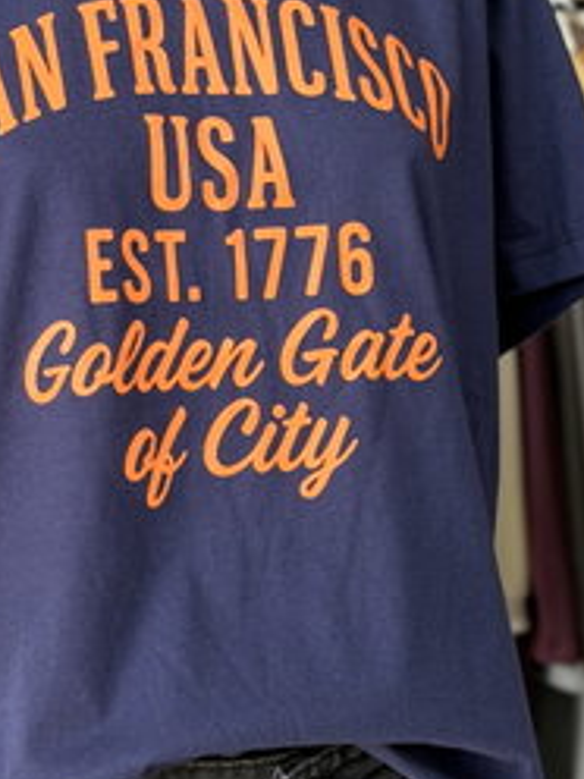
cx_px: 185
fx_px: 2317
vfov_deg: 19.1
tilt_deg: -6.7
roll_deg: +0.9
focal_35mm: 103
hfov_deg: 14.3
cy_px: 328
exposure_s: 1/106
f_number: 1.78
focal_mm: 6.76
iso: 100
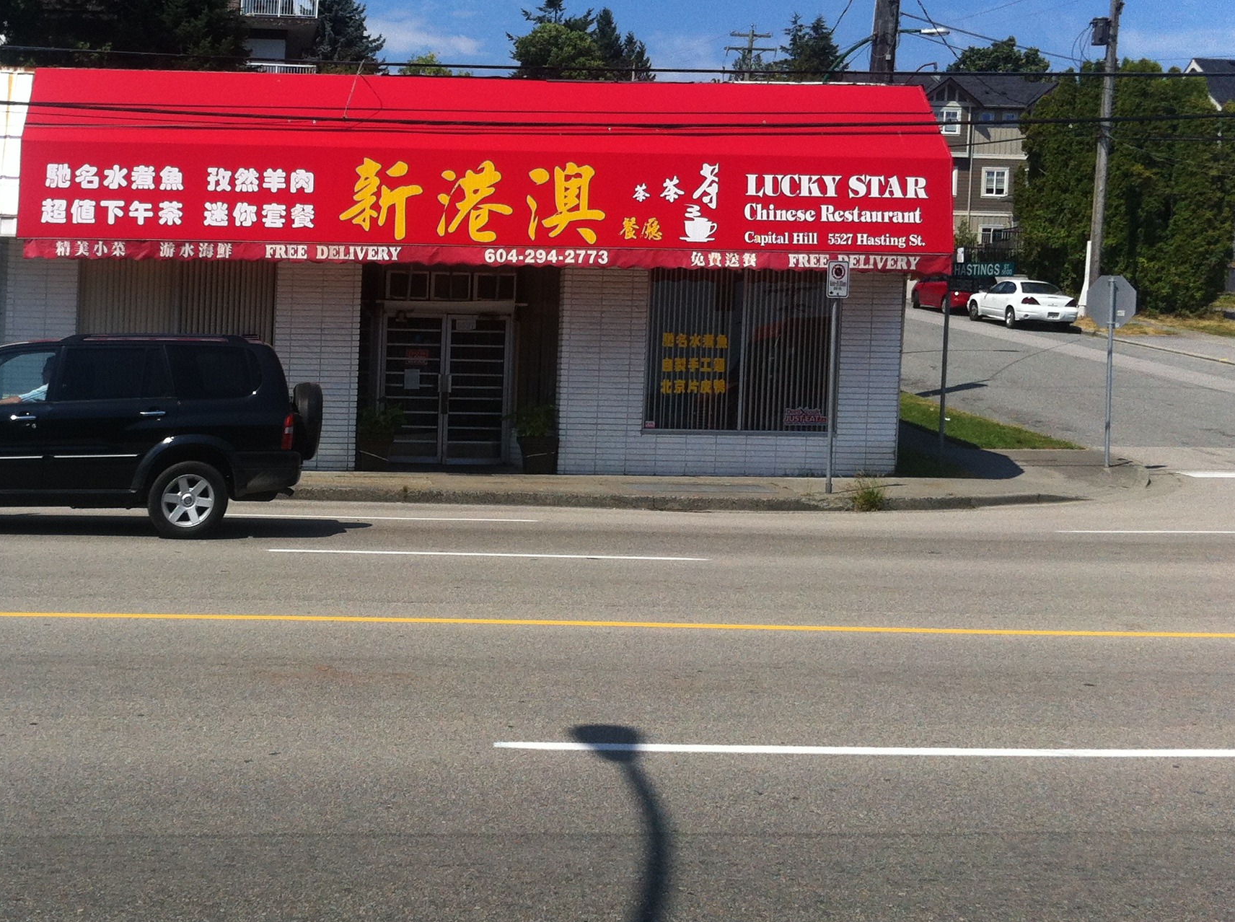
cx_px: 351
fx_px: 1888
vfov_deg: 27.4
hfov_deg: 35.6
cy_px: 392
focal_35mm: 53
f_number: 2.8
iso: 80
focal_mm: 3.85
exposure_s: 1/1676
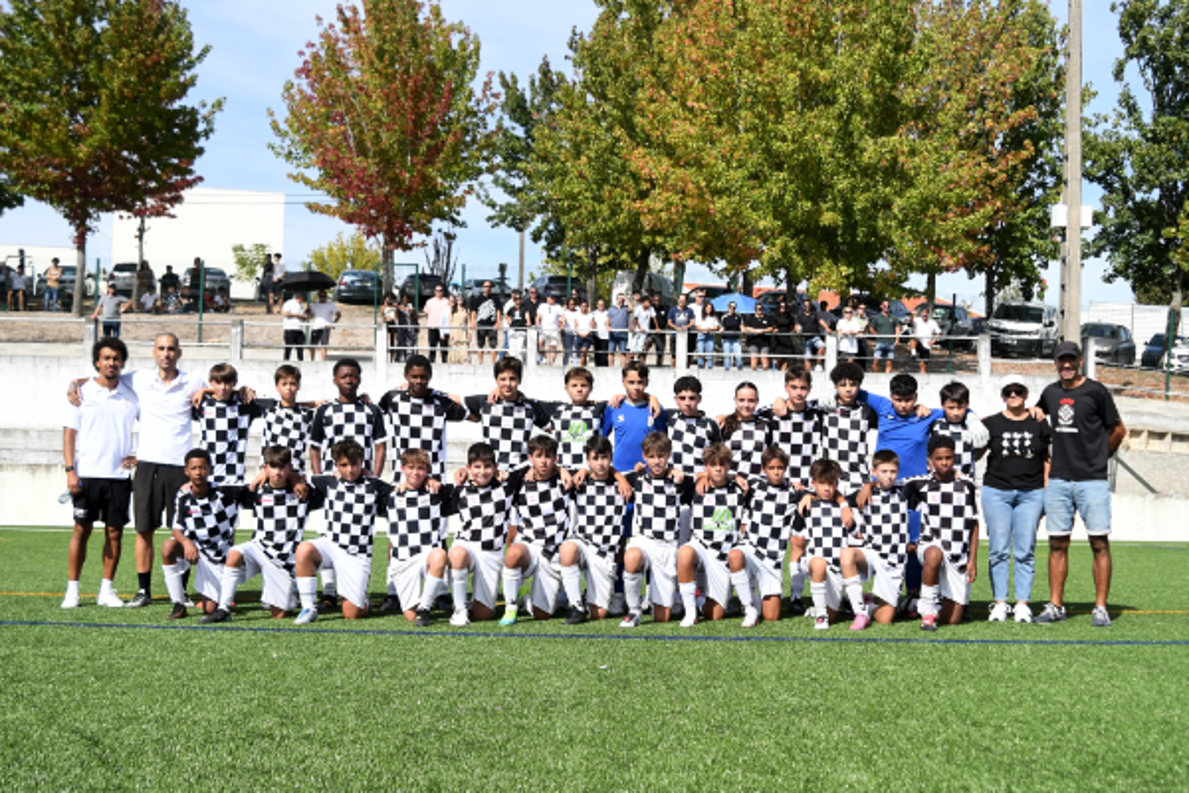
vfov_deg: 43.6
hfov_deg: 61.9
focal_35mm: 30
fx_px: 991
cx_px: 594
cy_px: 396
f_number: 4.5
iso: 800
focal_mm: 20
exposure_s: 1/8000
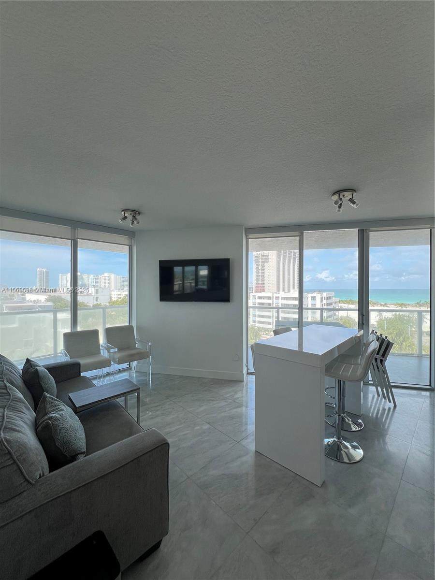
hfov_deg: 89.9
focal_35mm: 13
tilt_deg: -0.6
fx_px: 218
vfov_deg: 106.2
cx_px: 218
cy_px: 290
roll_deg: -0.5
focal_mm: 1.57
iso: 32
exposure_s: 1/250
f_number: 1.8
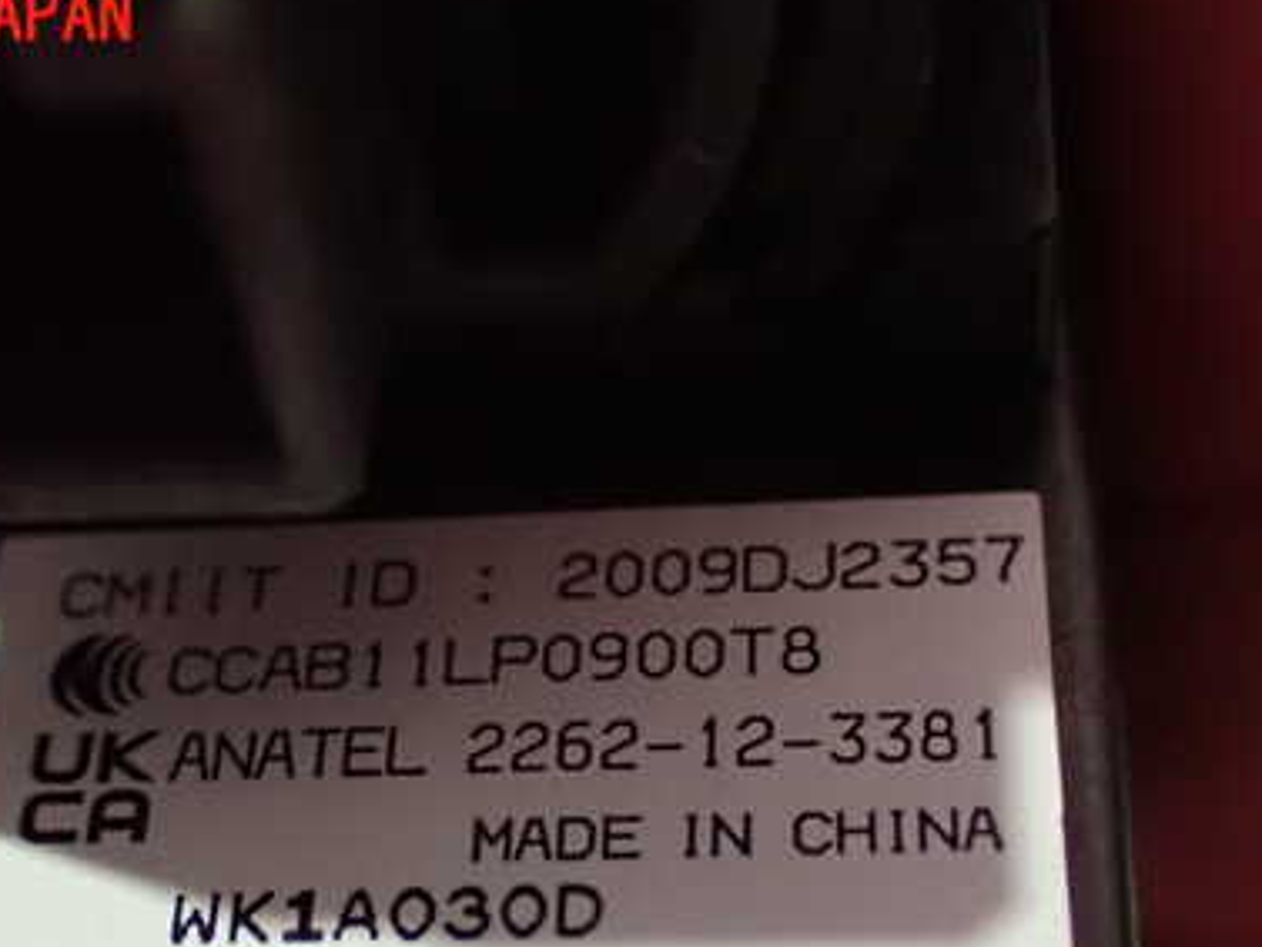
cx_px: 529
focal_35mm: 70
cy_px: 729
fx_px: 2553
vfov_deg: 20.8
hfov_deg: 27.7
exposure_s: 1/40
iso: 1600
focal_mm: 7.84
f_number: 2.9
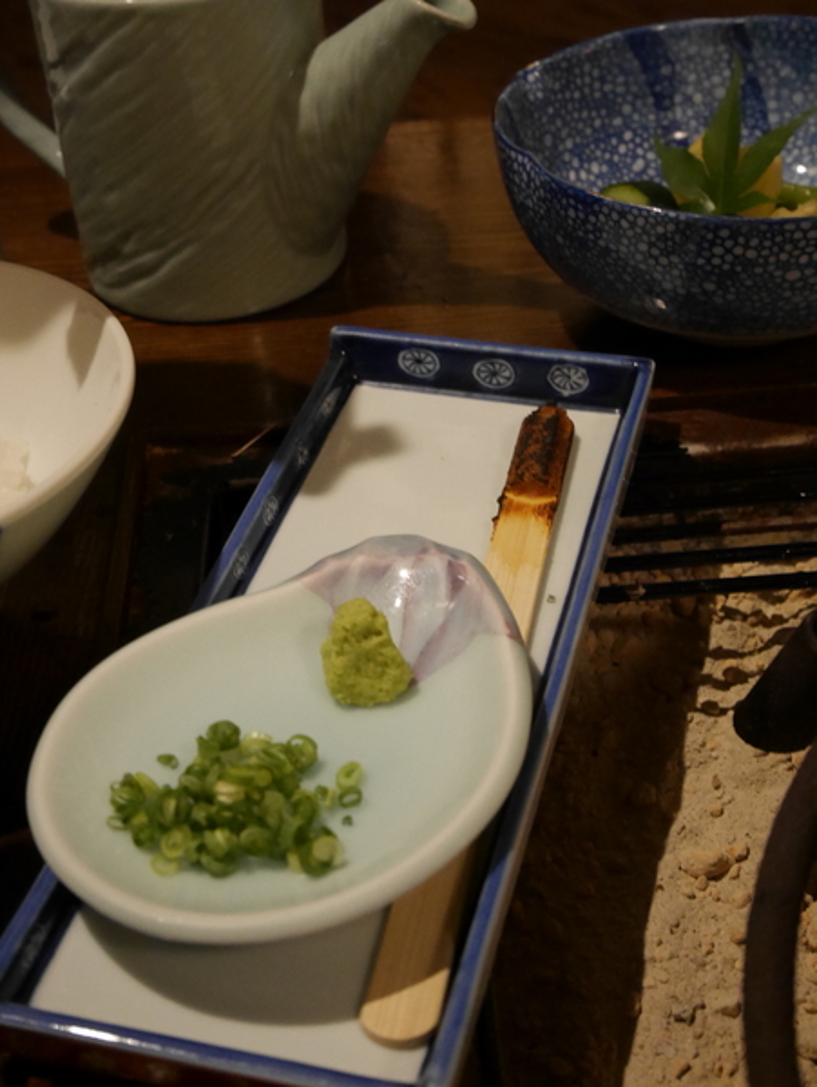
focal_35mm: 56
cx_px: 408
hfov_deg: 26.1
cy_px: 544
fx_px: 1760
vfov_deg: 34.3
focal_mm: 28
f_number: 5.4
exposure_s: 1/15
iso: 3200
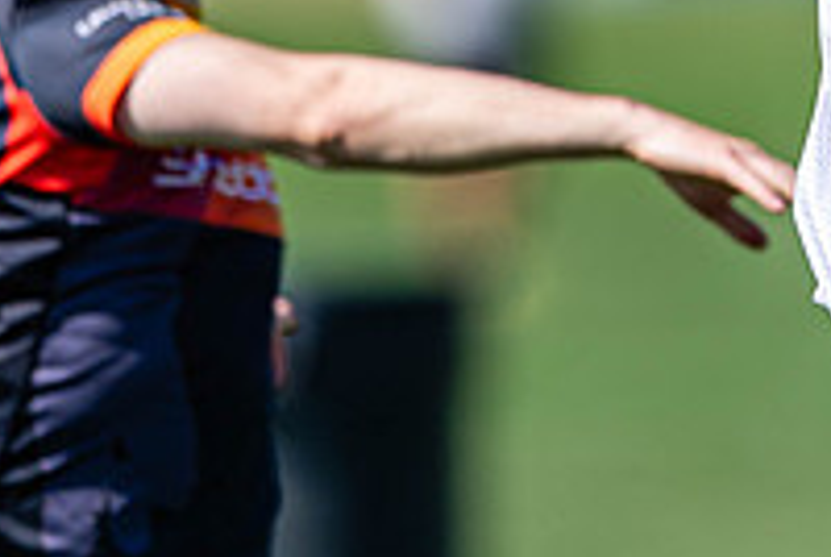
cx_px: 773
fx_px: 34075
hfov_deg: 1.4
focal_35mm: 1474
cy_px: -208
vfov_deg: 0.9
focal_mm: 400
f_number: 2.8
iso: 100
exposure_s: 1/2000
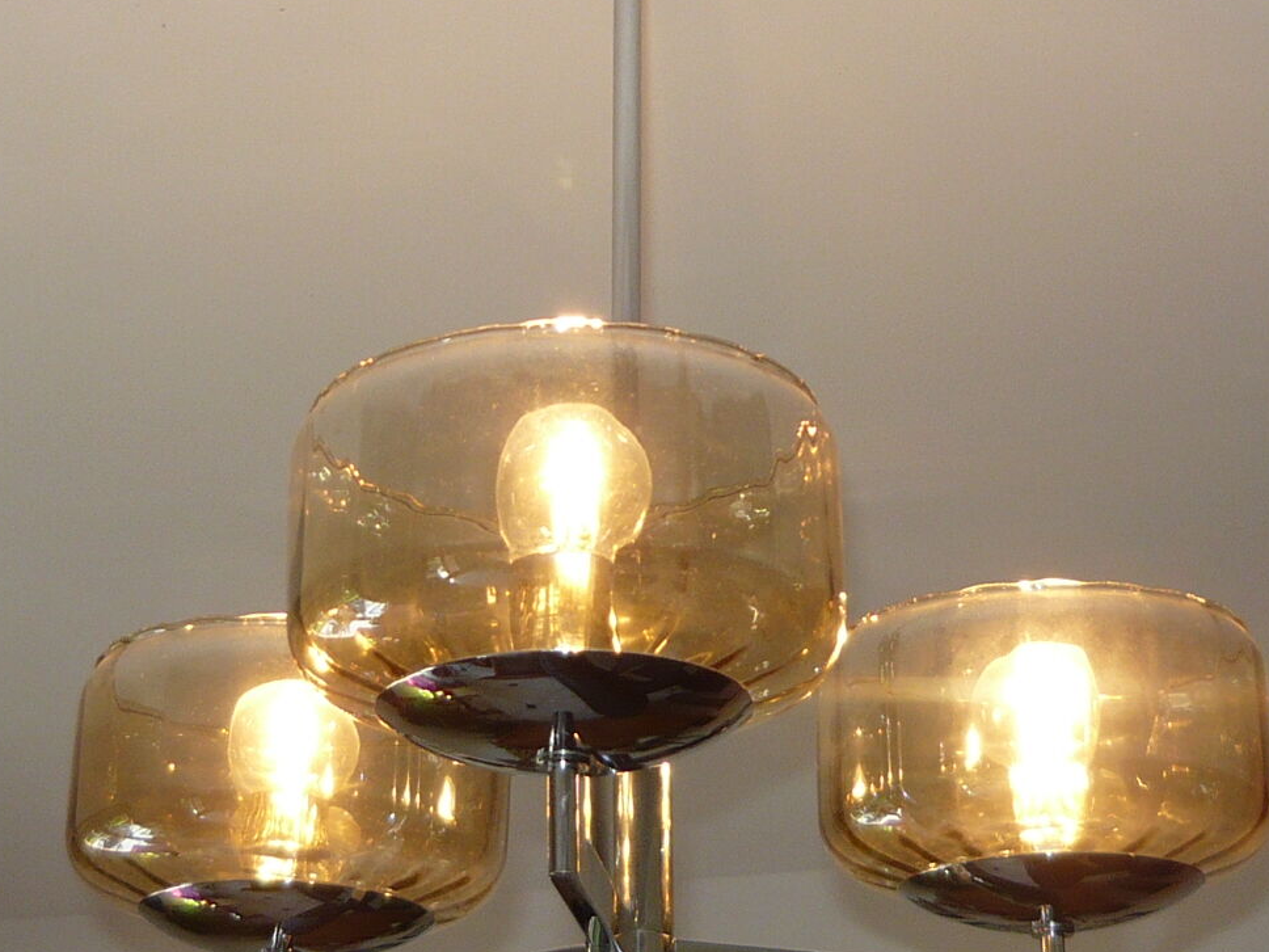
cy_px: 295
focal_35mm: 81
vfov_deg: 18.1
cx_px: 570
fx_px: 2969
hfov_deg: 24.1
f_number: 2.8
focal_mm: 5.5
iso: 100
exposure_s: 1/100
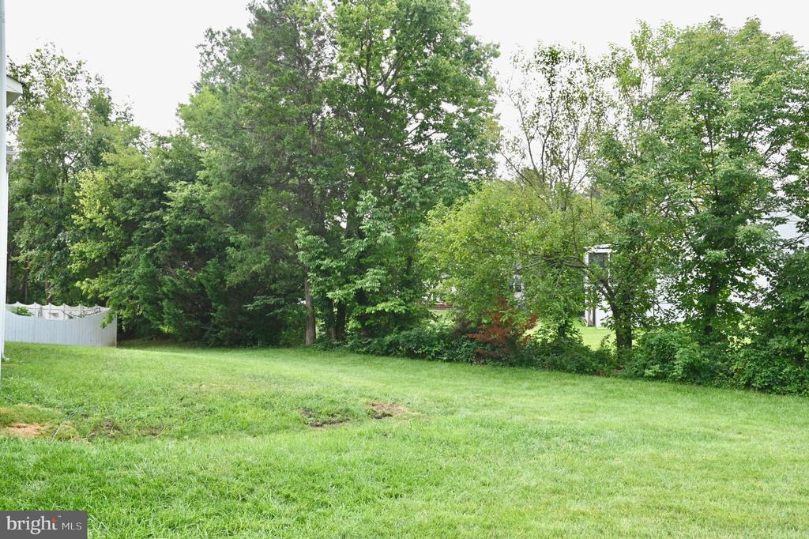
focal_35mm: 34
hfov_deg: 55.8
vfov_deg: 38.9
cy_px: 270
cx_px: 404
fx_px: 764
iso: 400
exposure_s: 1/100
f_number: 10
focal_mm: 34
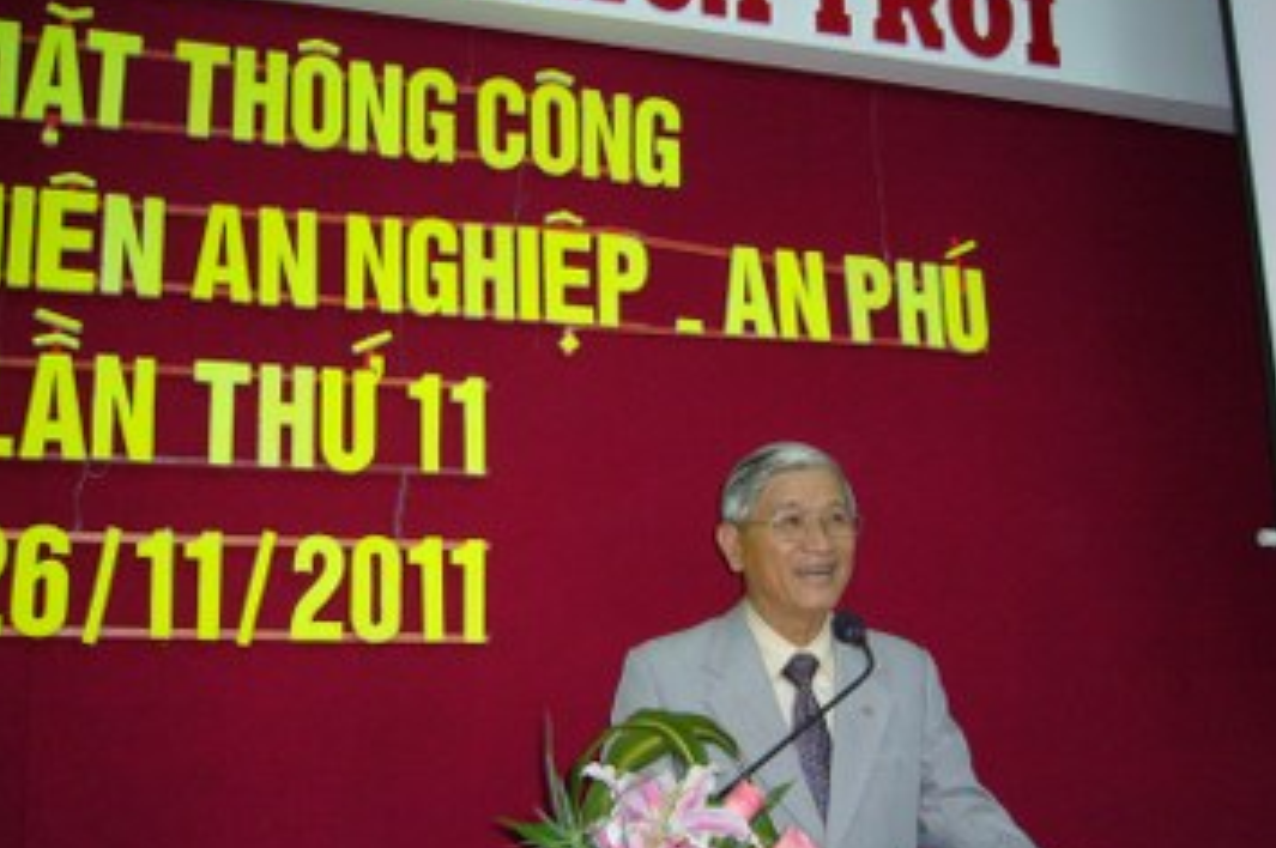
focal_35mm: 46
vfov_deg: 29.0
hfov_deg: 42.7
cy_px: 550
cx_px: 715
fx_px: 1629
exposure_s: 1/60
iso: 160
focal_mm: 5.8
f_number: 2.8
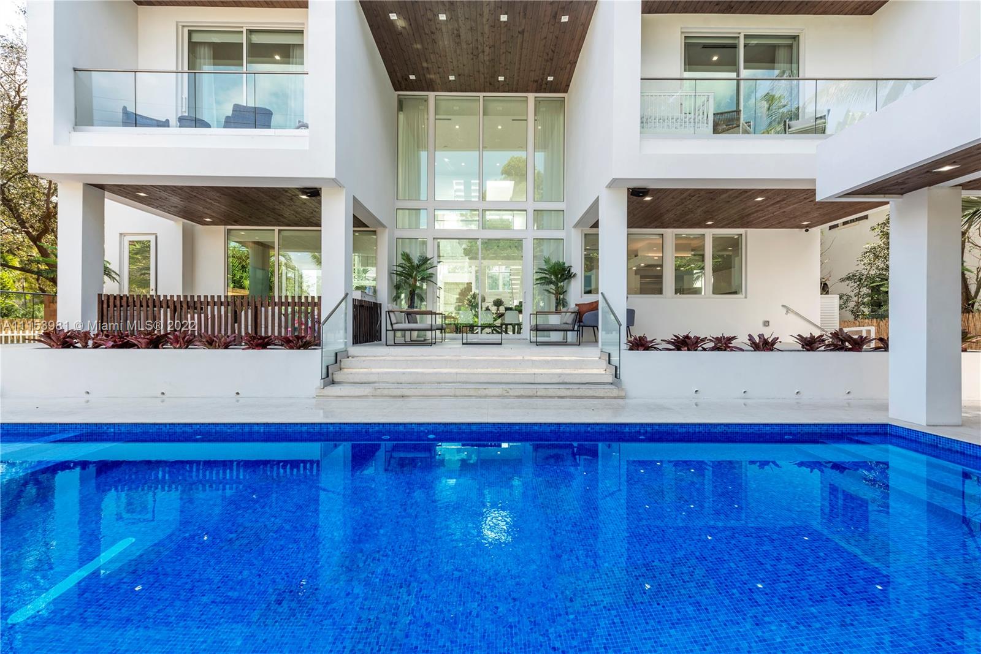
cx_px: 490
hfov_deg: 104.2
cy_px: 327
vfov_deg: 81.2
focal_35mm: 14
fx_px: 382
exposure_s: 1/40
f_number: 8
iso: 100
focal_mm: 14
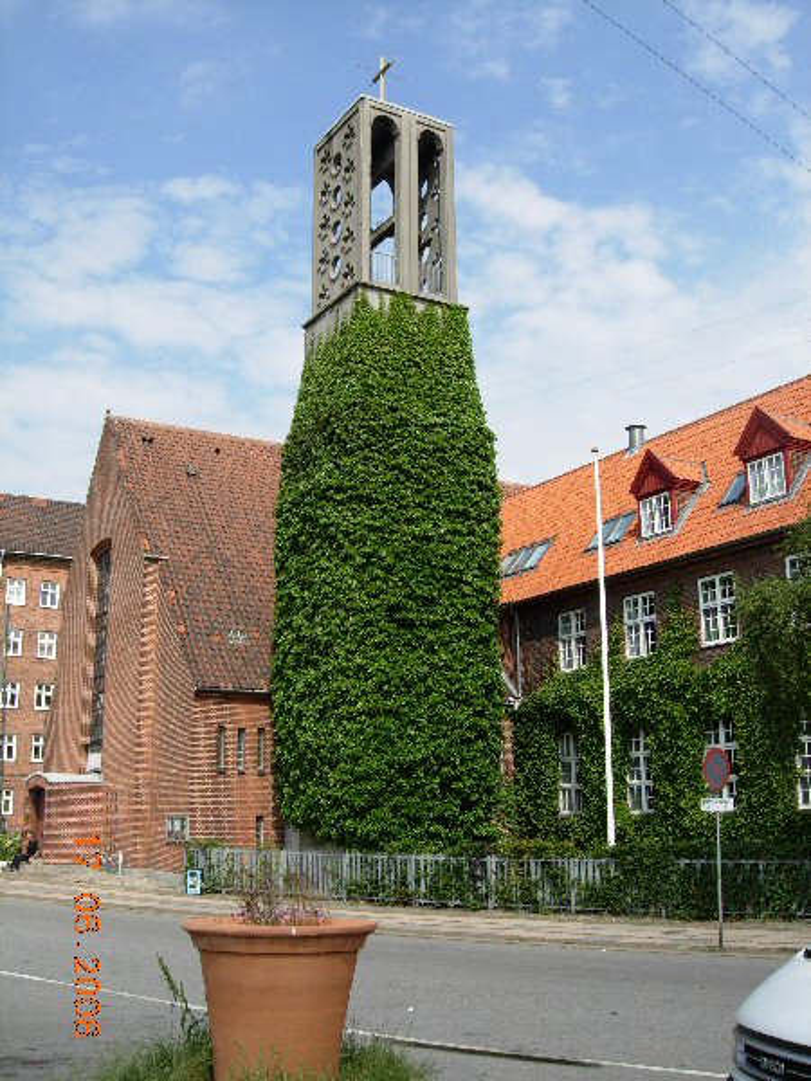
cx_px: 406
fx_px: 1125
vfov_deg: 51.4
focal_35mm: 36
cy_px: 540
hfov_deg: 39.7
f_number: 6.1
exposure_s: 1/296
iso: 50
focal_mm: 7.5
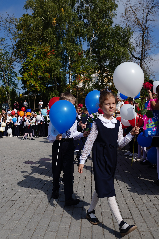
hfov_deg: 36.9
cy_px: 120
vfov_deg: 53.1
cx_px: 80
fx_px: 238
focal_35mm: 36
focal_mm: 24
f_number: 4
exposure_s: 1/1250
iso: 80
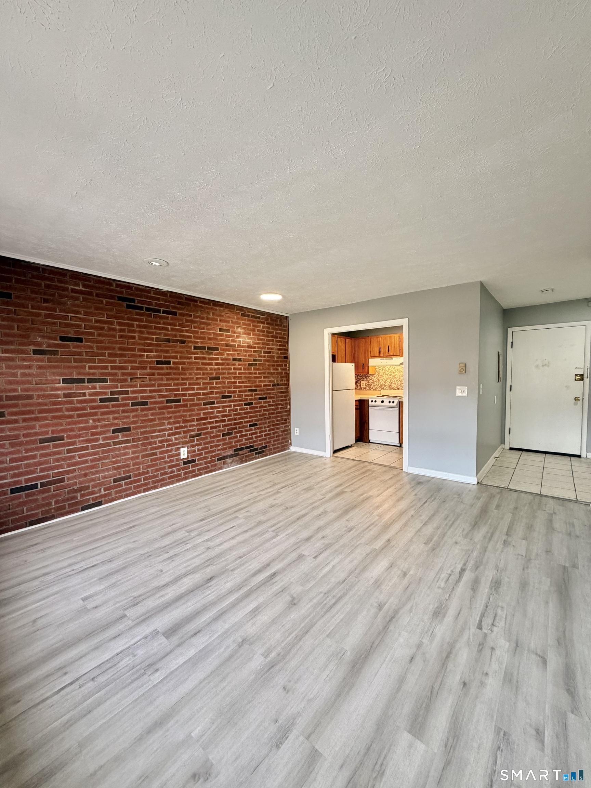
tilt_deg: -3.4
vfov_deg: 102.1
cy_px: 394
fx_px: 319
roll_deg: +0.8
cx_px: 296
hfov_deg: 85.7
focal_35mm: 14
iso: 200
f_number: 2.2
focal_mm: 2.22
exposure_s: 1/120
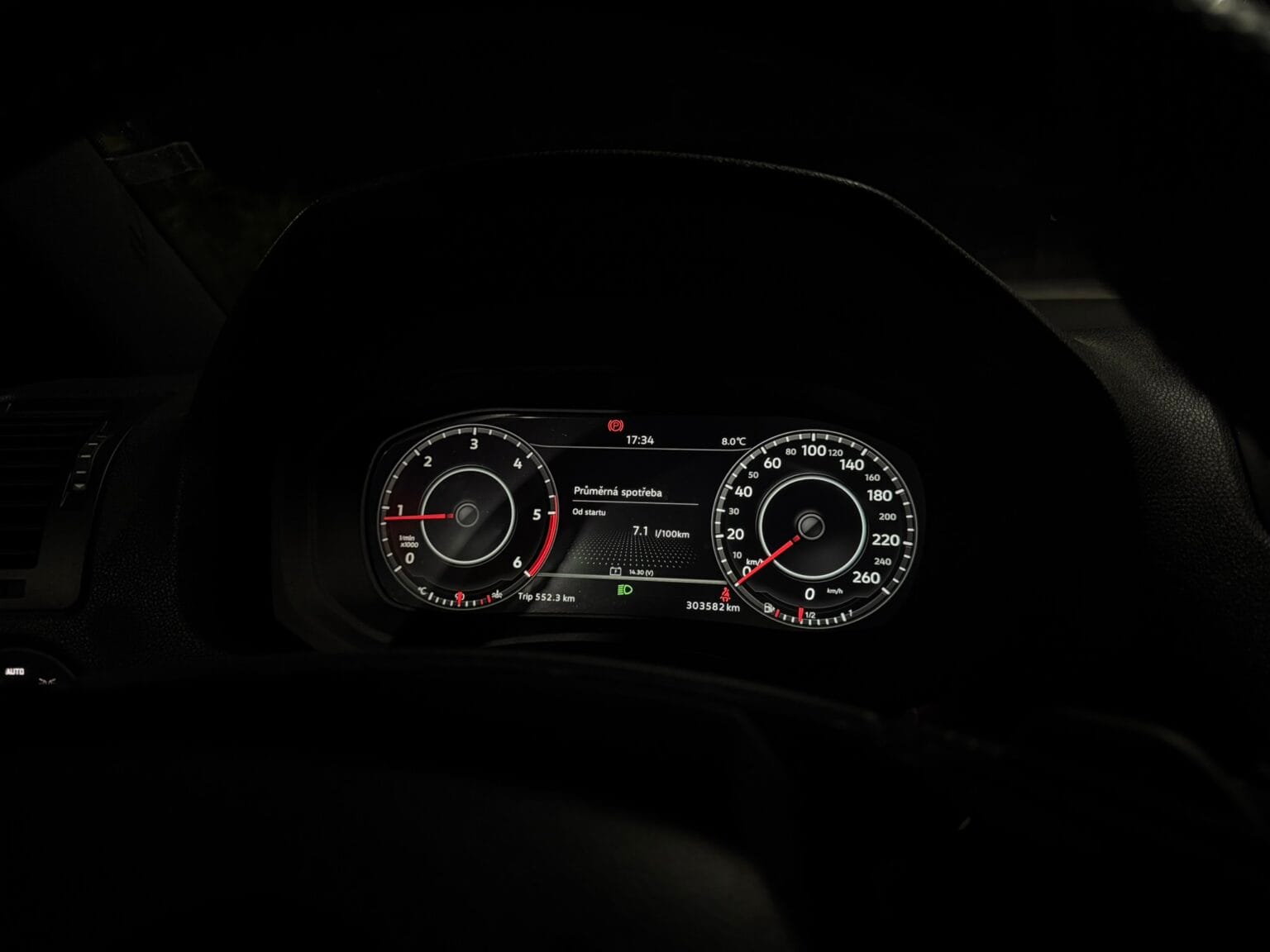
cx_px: 635
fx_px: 881
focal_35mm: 24
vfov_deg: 56.8
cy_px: 476
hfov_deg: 71.6
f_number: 1.78
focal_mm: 6.76
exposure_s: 1/60
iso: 800
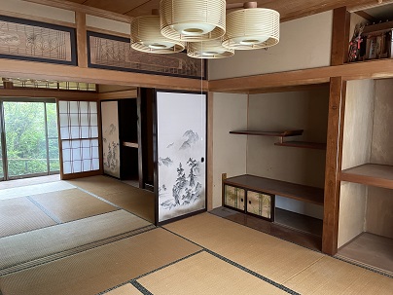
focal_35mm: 26
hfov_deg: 67.3
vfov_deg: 53.1
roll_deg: -0.6
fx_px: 295
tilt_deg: -6.5
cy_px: 148
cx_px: 196
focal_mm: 4.2
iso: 500
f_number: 1.6
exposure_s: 1/60
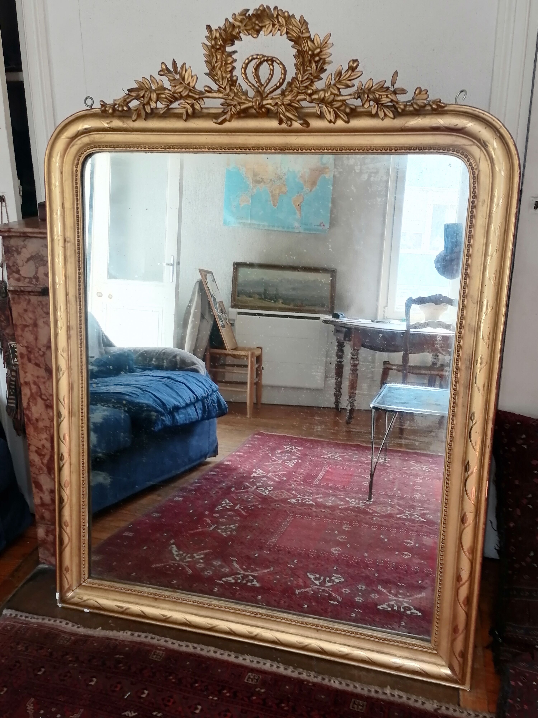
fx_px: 663
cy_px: 359
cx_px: 269
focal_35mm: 32
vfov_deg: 56.8
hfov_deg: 44.2
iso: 80
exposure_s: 1/50
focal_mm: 5.3
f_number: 1.8
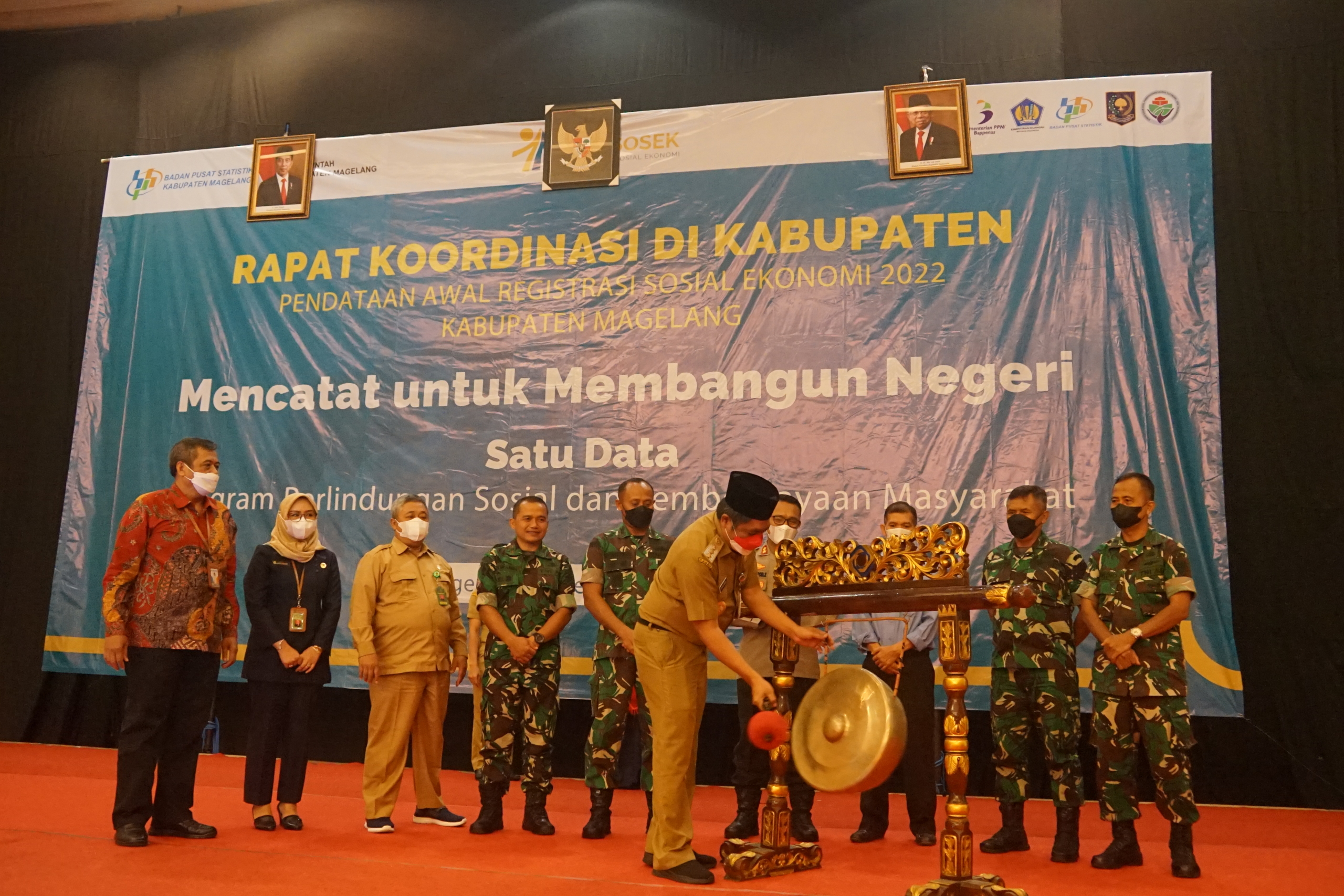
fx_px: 1120
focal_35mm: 30
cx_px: 672
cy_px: 448
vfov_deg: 43.6
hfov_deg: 61.9
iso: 4000
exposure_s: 1/50
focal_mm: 20
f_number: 4
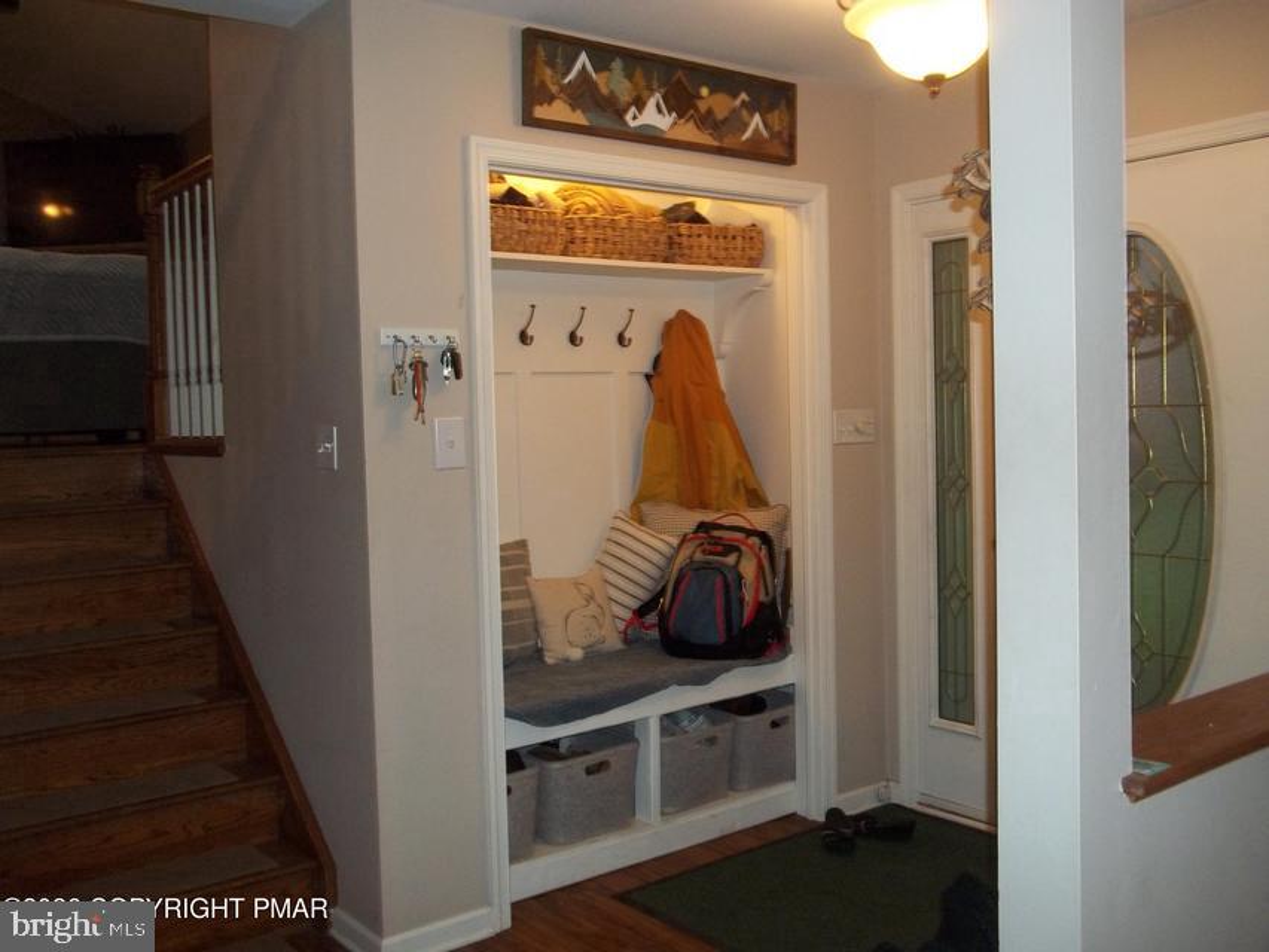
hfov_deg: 56.8
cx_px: 634
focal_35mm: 32
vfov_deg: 44.2
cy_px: 476
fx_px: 1173
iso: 160
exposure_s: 1/30
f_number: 2.9
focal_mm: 5.7
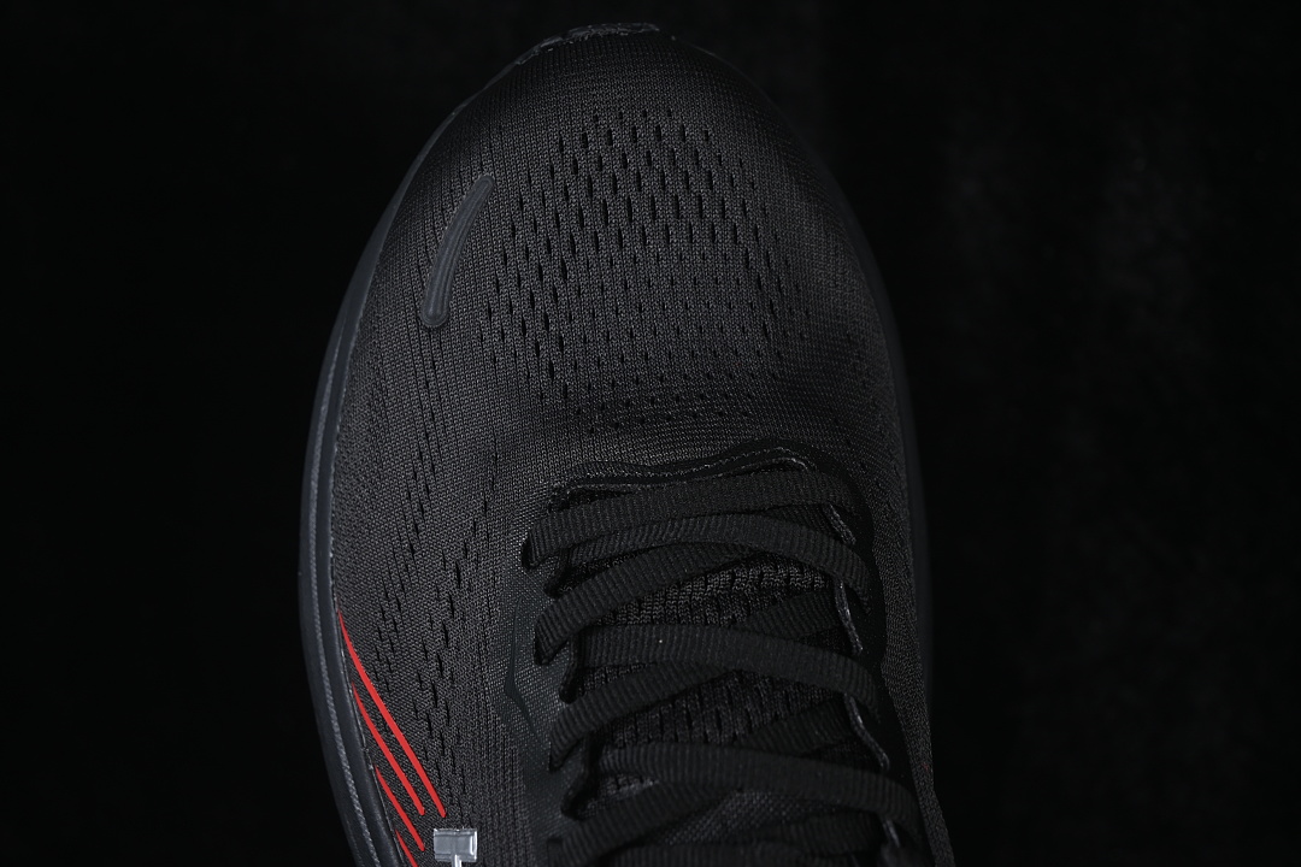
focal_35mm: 75
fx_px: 2710
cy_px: 434
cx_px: 650
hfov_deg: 27.0
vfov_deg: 18.2
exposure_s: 1/60
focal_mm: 50
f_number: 6.3
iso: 160
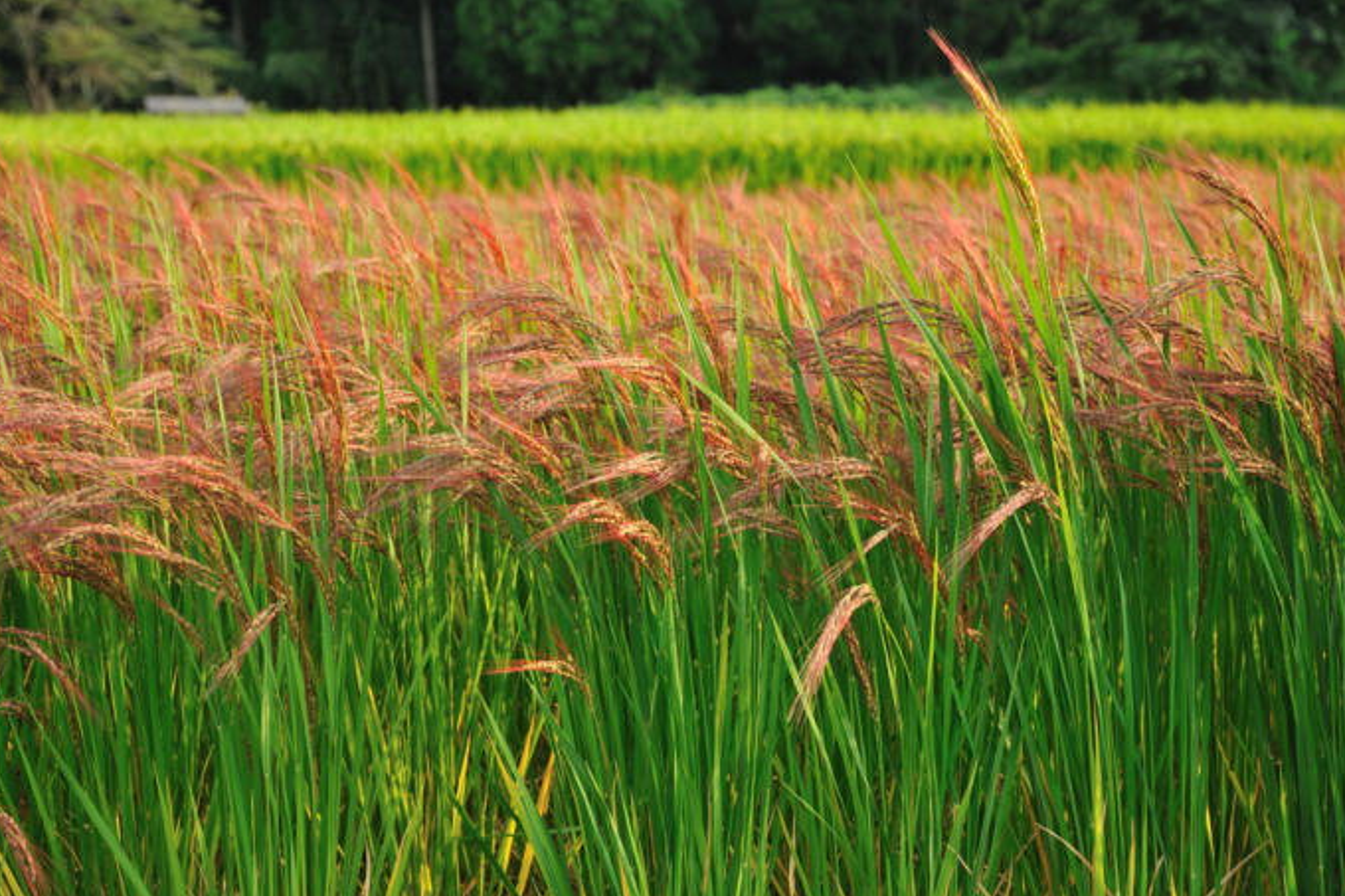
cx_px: 671
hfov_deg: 27.7
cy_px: 451
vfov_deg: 18.7
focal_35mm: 73
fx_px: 2727
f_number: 5
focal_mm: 48
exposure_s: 1/100
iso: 200
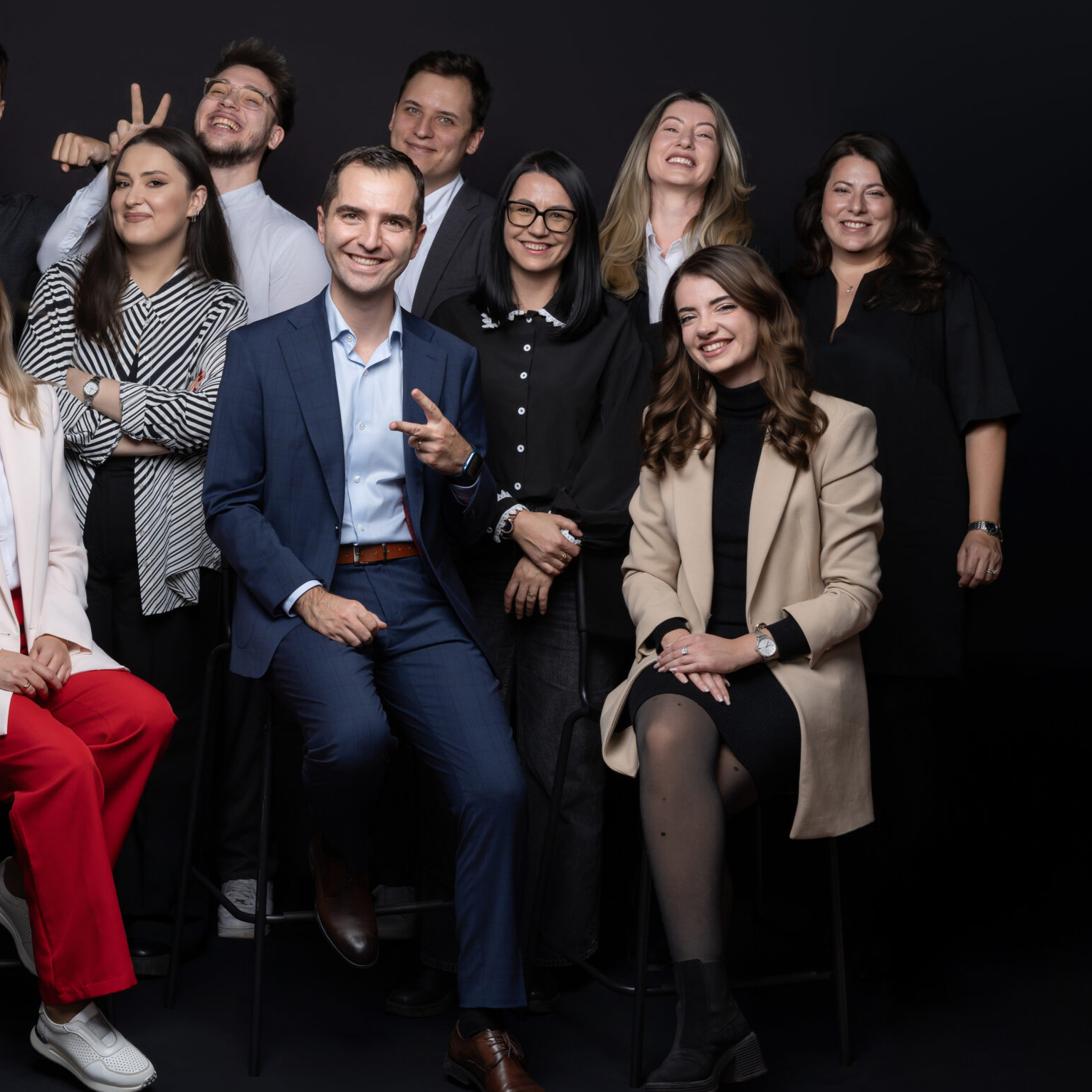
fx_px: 2784
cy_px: 542
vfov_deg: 22.2
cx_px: 248
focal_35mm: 78
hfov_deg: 22.0
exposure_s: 1/200
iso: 100
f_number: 9
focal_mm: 55
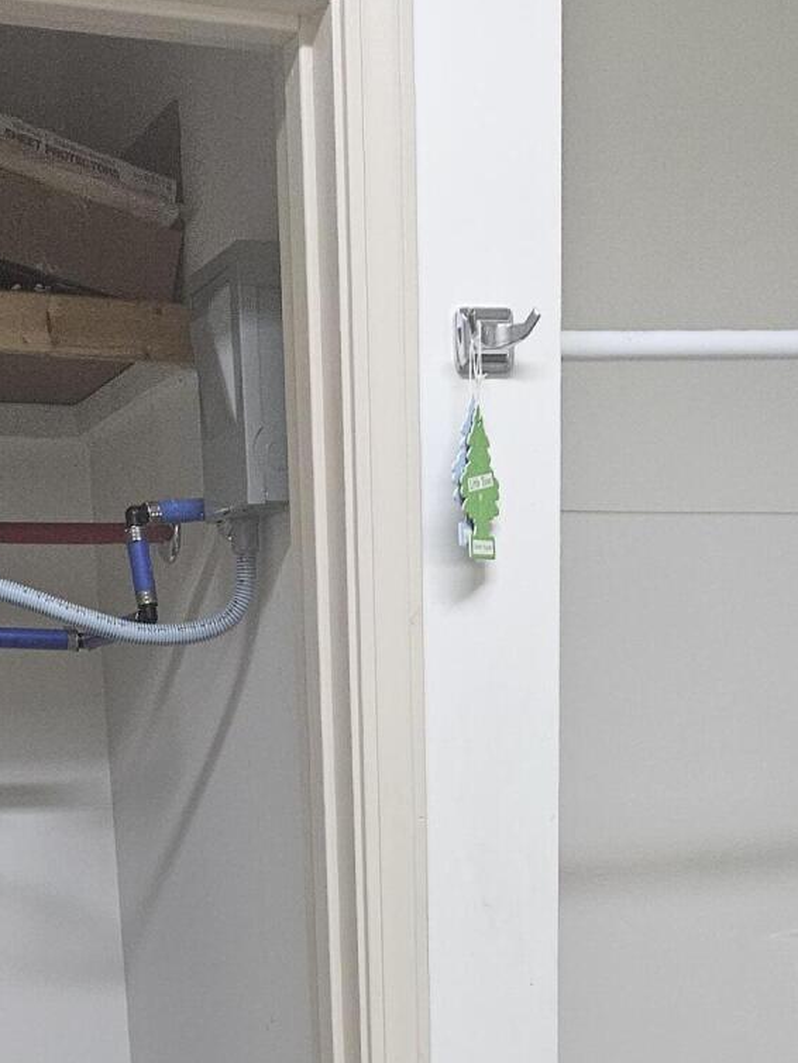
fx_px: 1874
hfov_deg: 24.0
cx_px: 290
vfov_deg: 27.2
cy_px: 1335
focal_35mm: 61
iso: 640
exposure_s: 1/120
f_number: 1.8
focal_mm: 5.4
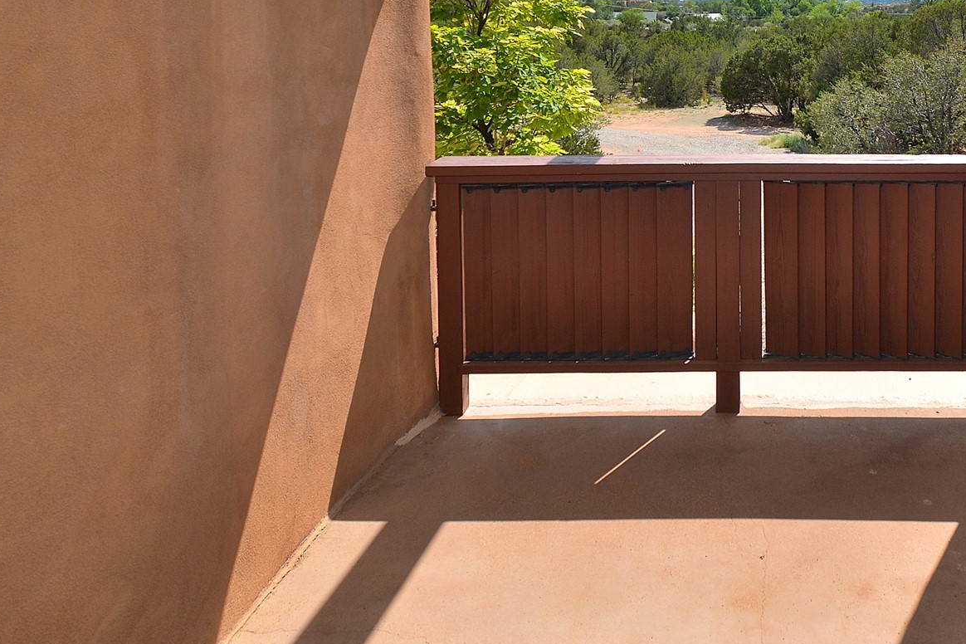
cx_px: 757
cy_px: 54
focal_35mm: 28
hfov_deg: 60.8
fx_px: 751
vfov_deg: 42.3
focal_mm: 10
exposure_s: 1/200
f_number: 8
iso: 100
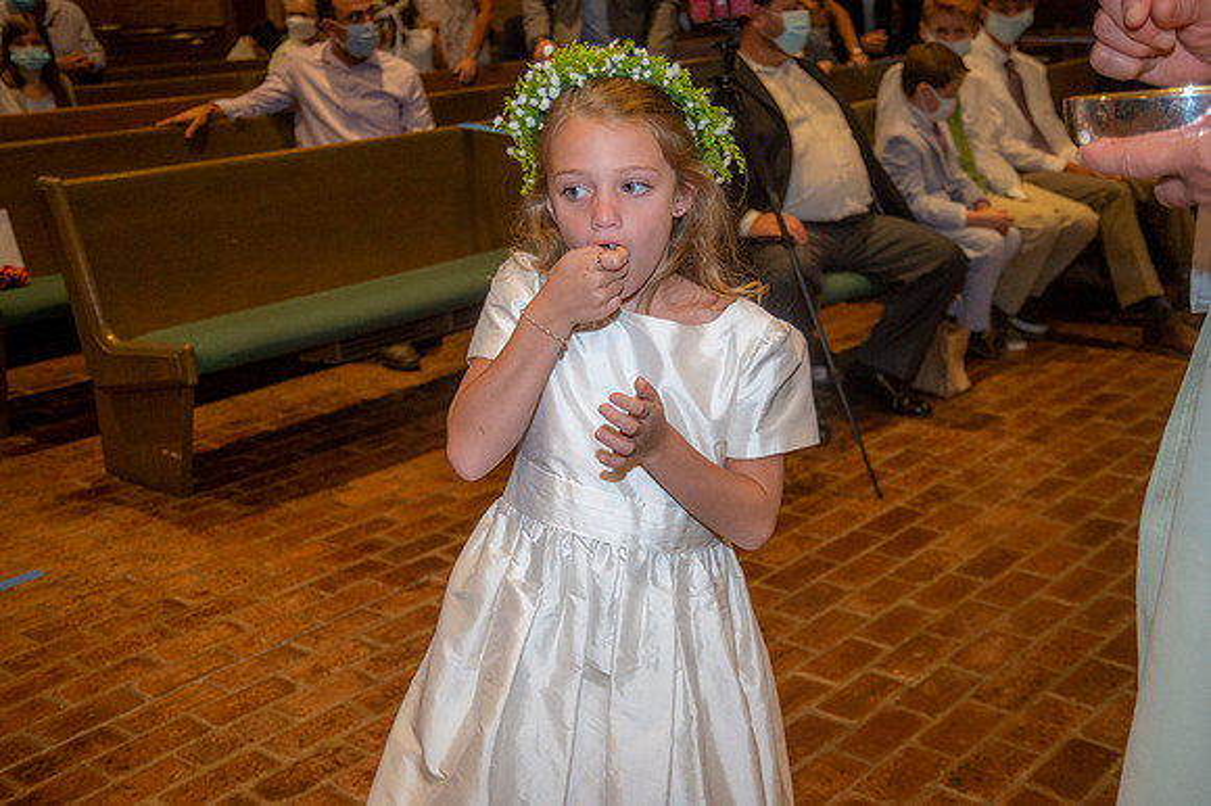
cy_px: 403
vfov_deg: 28.0
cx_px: 606
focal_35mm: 48
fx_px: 1614
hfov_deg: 41.1
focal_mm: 48
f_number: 5.6
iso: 1600
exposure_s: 1/200
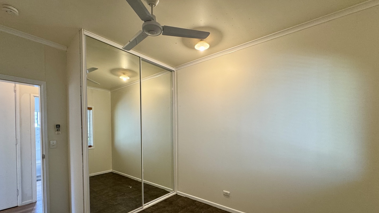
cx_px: 182
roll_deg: +1.2
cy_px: 133
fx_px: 161
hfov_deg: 99.3
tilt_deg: -0.6
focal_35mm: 16
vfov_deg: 66.1
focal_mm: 2.22
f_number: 2.2
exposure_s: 1/50
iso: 160
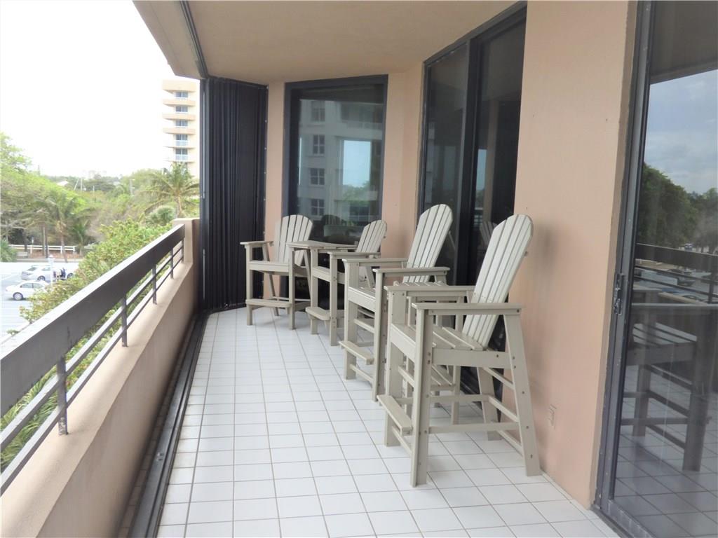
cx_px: 359
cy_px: 269
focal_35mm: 32
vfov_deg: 44.2
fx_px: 664
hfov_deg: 56.8
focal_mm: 5.53
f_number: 3.3
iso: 160
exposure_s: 1/200
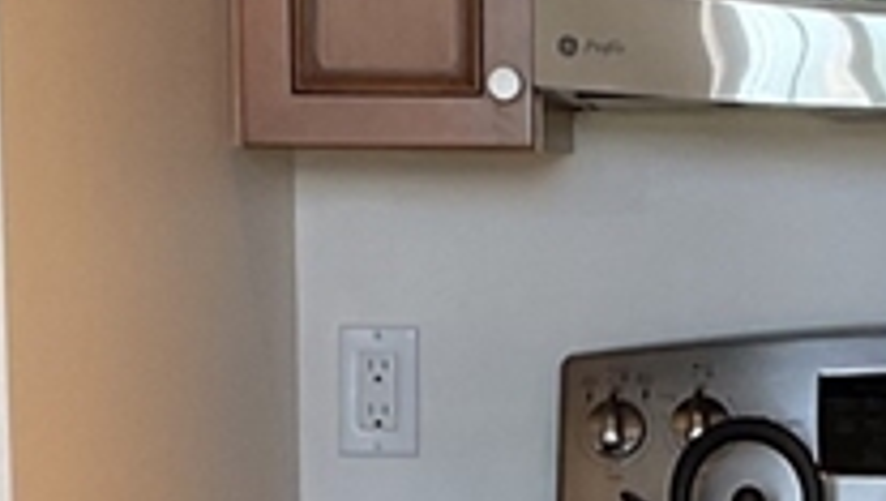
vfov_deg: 7.7
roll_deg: -1.0
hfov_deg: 13.5
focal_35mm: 156
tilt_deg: -7.5
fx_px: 3669
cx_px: 916
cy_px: 681
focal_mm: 3
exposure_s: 1/60
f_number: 1.8
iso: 64
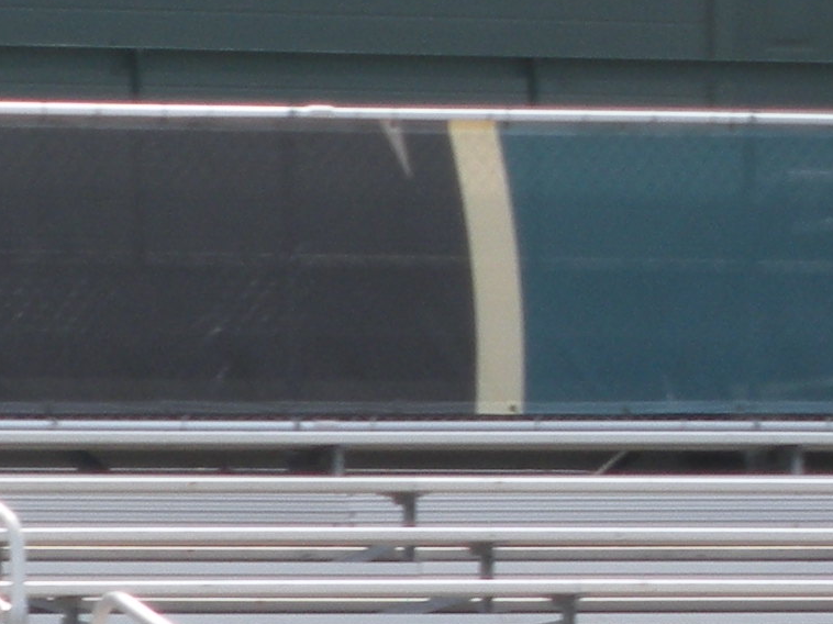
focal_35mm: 390
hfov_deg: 5.0
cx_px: -499
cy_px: 1295
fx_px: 9382
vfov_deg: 3.8
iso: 64
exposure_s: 1/150
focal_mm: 14.2
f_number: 4.8
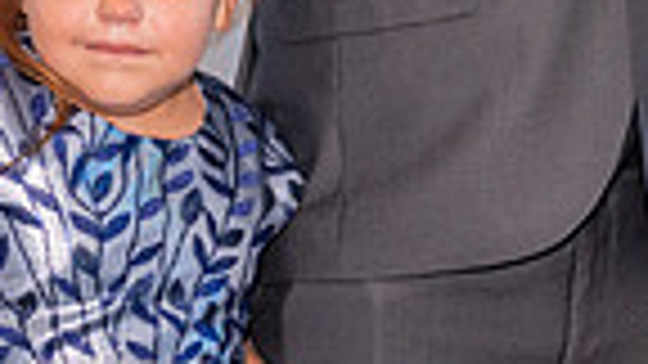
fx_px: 3265
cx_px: 490
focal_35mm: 190
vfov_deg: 6.3
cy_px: -267
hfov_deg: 11.3
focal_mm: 45
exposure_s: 1/200
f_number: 4.5
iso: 1000
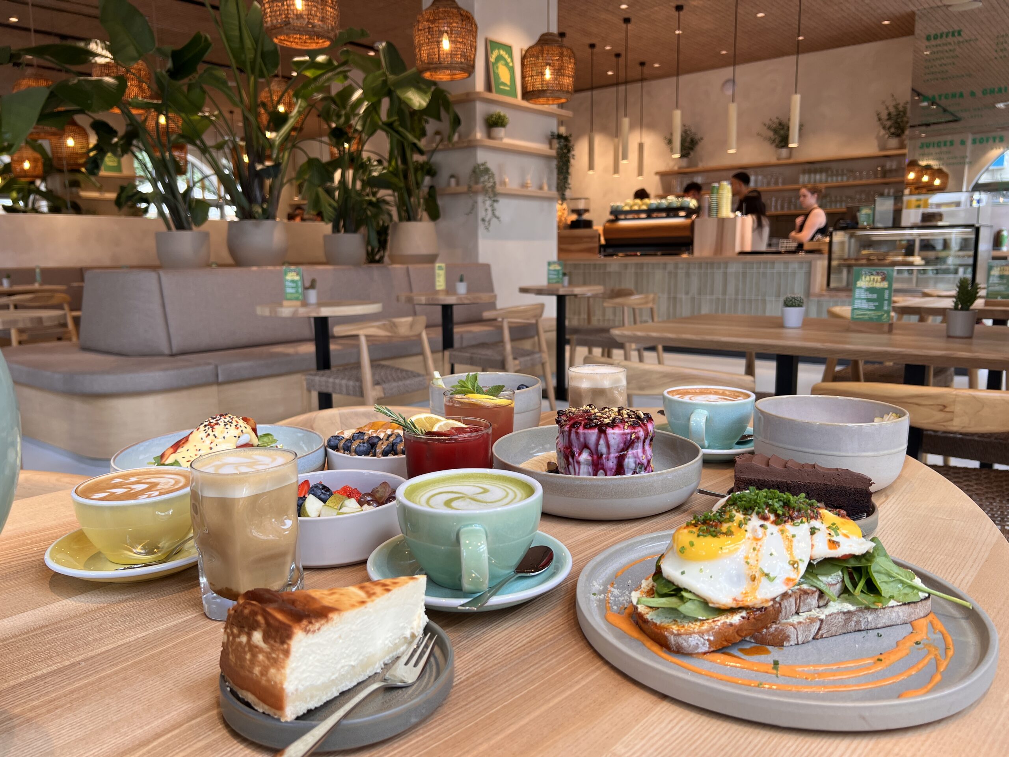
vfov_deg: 53.1
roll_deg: +1.2
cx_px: 504
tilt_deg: -8.9
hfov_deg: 67.3
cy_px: 378
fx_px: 758
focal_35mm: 26
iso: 40
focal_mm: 5.7
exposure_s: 1/121
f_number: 1.5
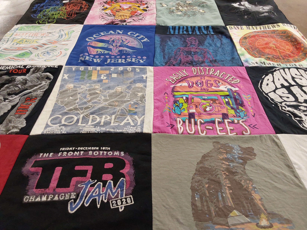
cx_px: 154
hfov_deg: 63.4
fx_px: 248
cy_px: 115
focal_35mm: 28
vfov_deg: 49.7
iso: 125
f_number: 1.9
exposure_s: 1/60
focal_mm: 2.91
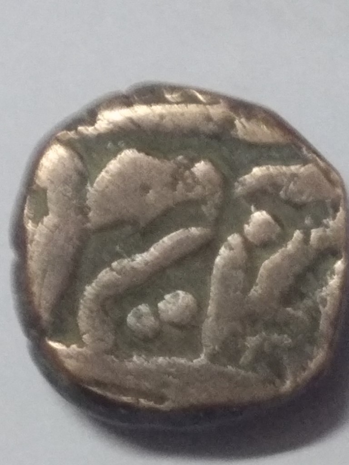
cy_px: 232
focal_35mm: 21
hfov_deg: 63.4
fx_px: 282
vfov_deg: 79.0
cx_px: 174
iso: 800
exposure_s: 1/14
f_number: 2
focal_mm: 3.57
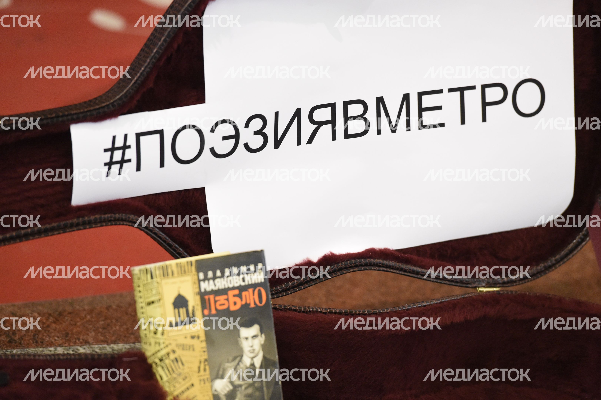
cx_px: 300
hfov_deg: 10.6
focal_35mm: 195
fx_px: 3254
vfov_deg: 7.0
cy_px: 200
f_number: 3.5
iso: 8000
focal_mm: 195
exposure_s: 1/125
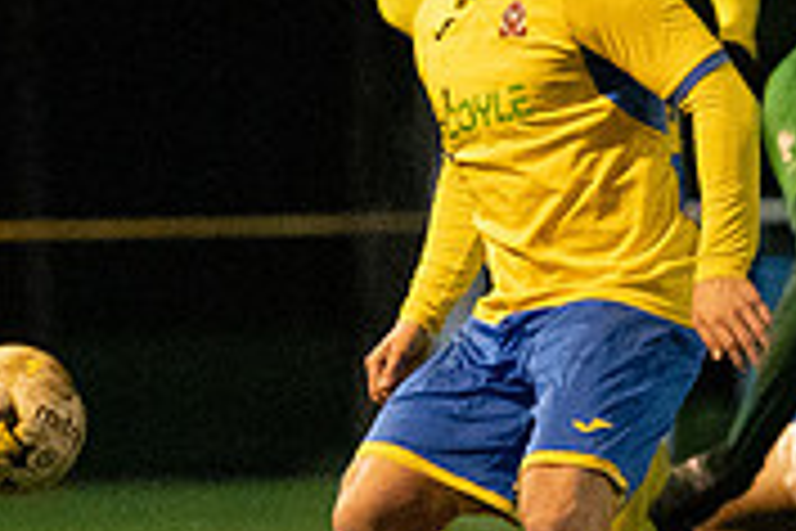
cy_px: 300
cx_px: 405
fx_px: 34469
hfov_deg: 1.3
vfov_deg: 0.9
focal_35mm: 1559
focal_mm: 200
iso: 5000
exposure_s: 1/640
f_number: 2.8
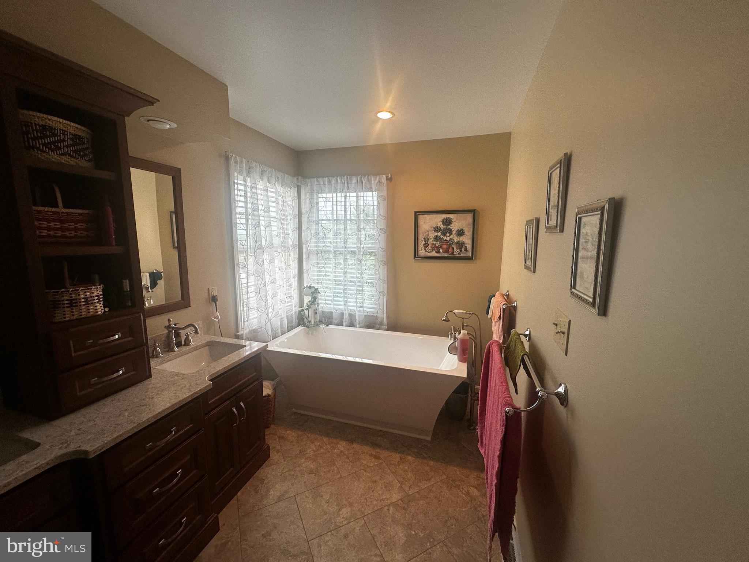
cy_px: 281
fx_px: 303
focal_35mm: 14
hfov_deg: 102.1
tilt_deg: -9.2
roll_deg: -1.3
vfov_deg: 85.7
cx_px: 374
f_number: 2.2
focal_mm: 2.22
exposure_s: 1/120
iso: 64
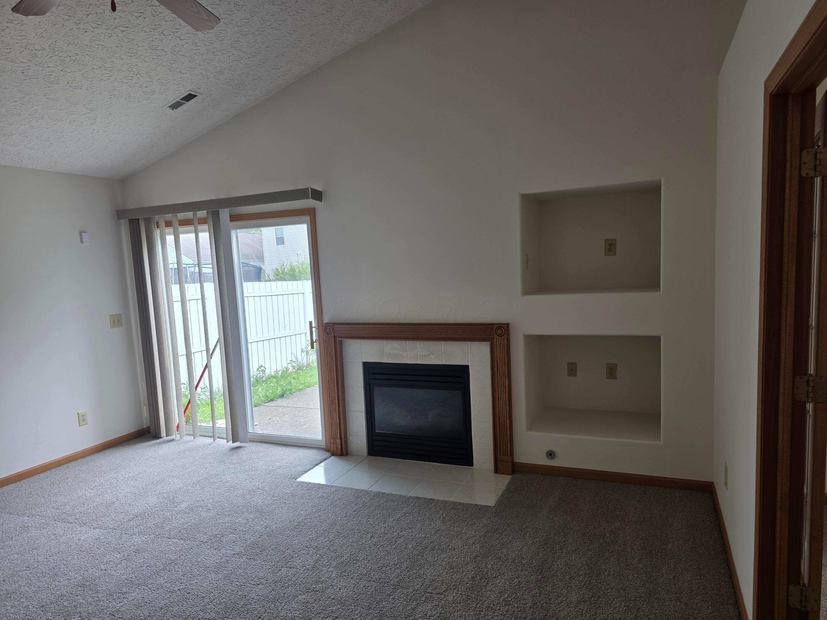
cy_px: 310
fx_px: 549
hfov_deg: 73.9
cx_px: 414
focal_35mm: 23
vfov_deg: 58.9
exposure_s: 1/180
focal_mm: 6.3
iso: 64
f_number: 1.7
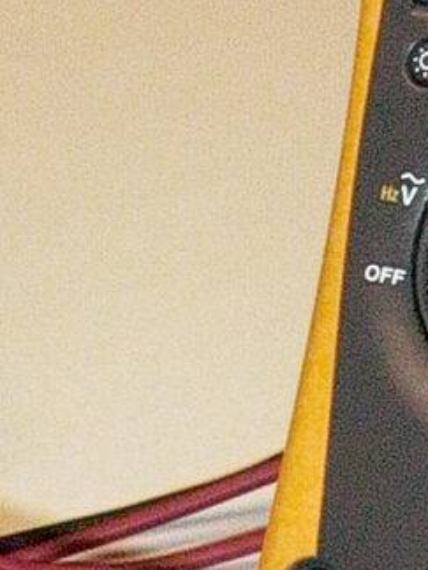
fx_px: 3709
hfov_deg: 6.6
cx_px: 338
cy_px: 1066
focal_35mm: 225
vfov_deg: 8.4
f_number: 4.2
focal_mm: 8.19
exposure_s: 1/87
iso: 400
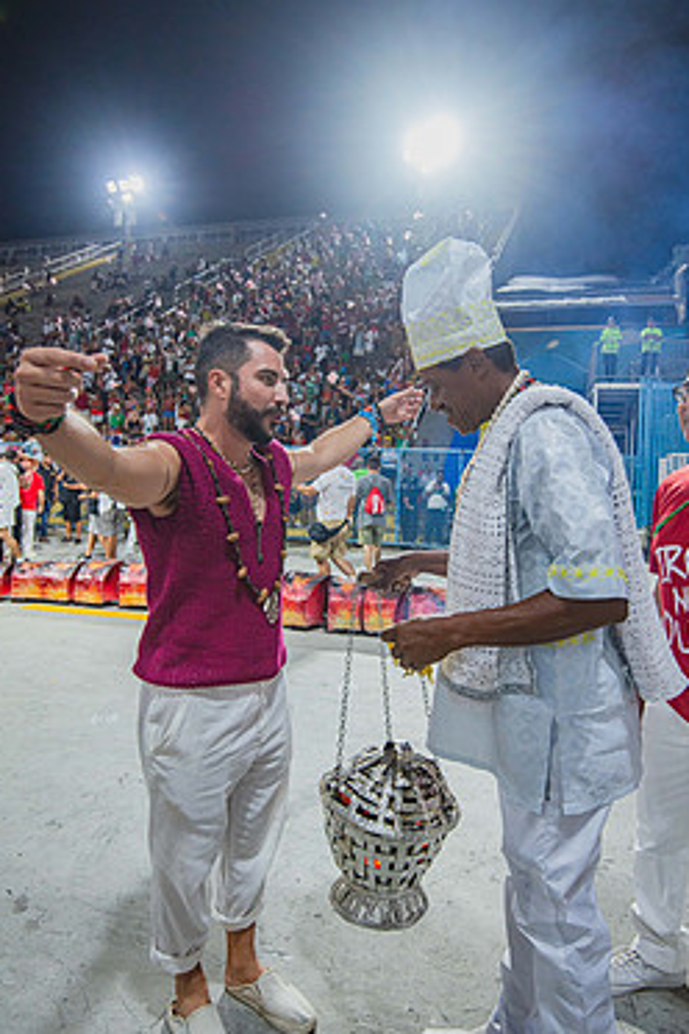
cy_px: 509
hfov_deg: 54.9
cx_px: 397
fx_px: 660
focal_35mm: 23
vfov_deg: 76.1
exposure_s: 1/320
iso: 1600
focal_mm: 19
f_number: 4
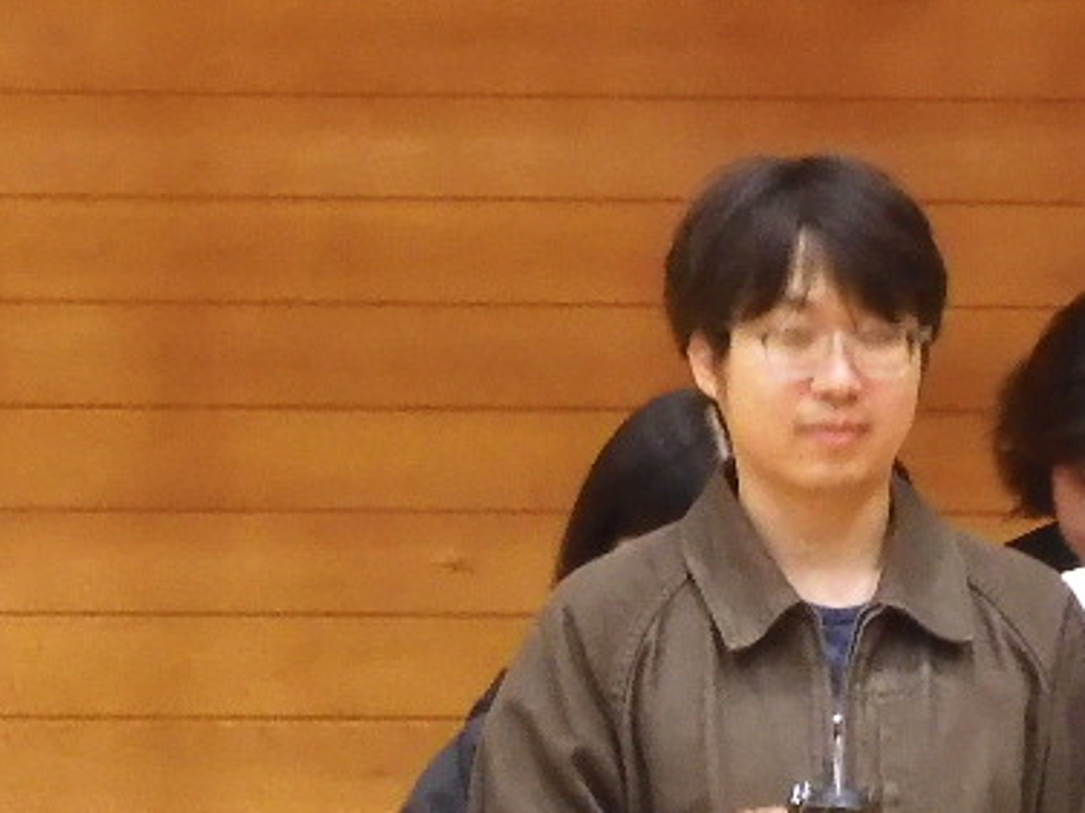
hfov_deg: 3.9
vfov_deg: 2.9
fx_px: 15985
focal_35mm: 510
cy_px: 724
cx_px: 2000
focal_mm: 21.4
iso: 800
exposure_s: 1/15
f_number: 5
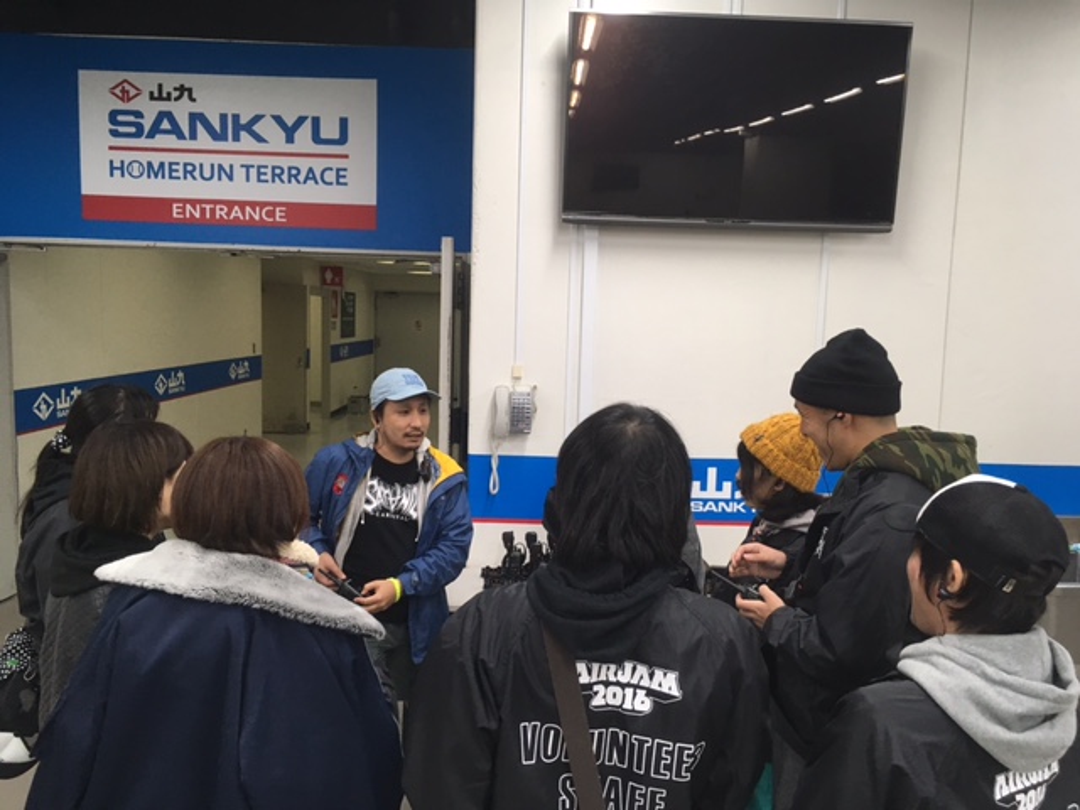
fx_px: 905
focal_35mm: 29
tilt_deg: -5.6
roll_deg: -0.1
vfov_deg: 48.2
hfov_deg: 61.7
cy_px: 405
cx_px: 540
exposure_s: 1/30
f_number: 2.2
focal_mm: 4.15
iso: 40
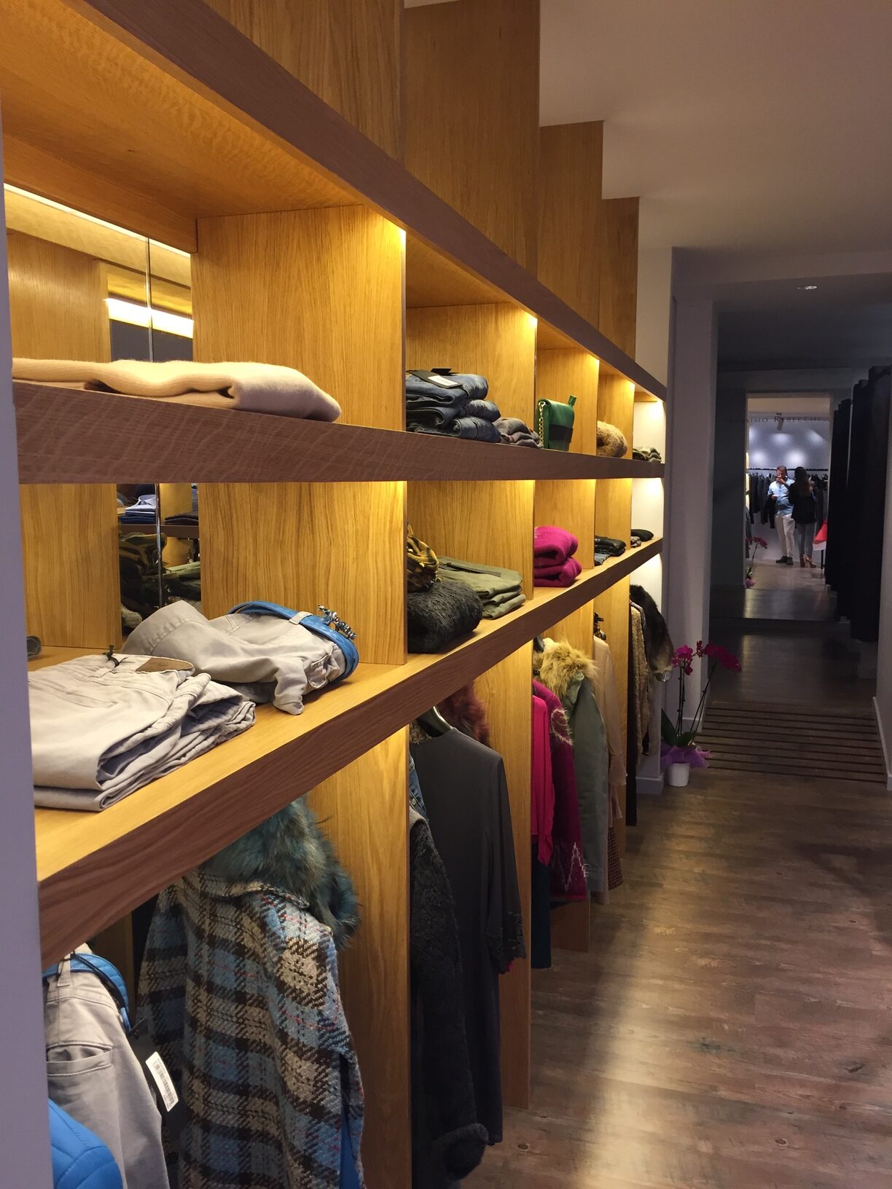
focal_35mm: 29
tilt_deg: -5.7
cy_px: 594
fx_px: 996
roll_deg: +0.6
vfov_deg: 61.7
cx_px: 446
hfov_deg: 48.2
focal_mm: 4.15
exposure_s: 1/30
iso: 64
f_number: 2.2
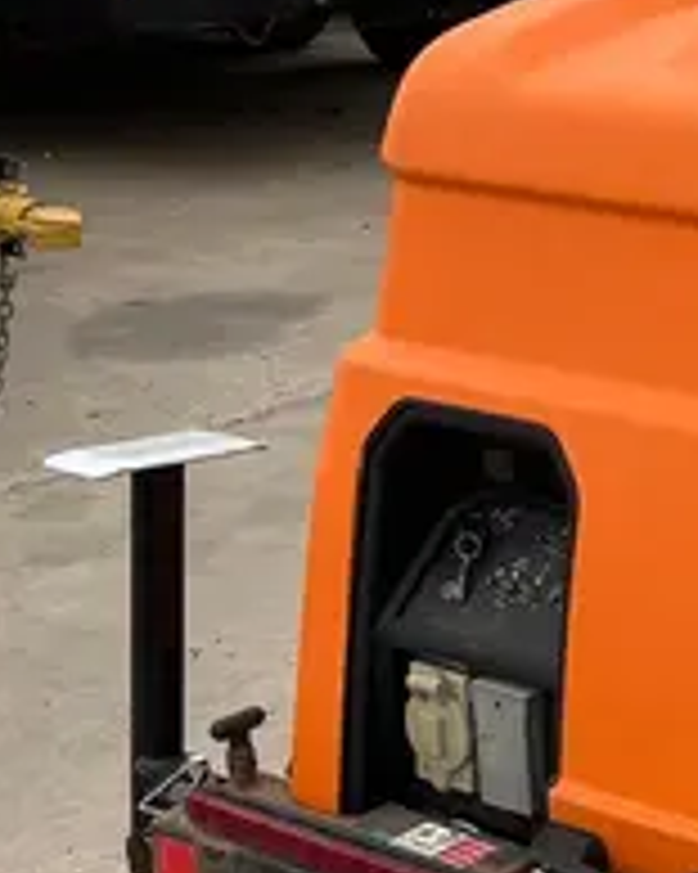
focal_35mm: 96
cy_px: 245
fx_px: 2481
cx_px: 1175
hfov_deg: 14.5
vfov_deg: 19.9
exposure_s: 1/676
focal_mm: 5.1
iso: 50
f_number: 1.6
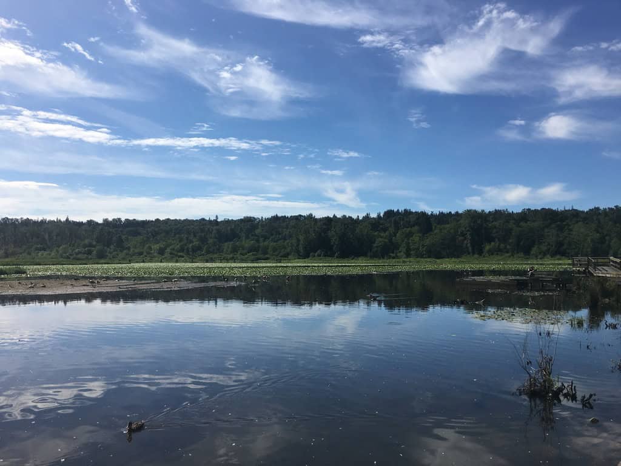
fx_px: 520
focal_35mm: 29
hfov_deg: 61.7
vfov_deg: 48.2
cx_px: 310
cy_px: 233
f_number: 2.2
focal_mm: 4.2
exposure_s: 1/2564
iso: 25
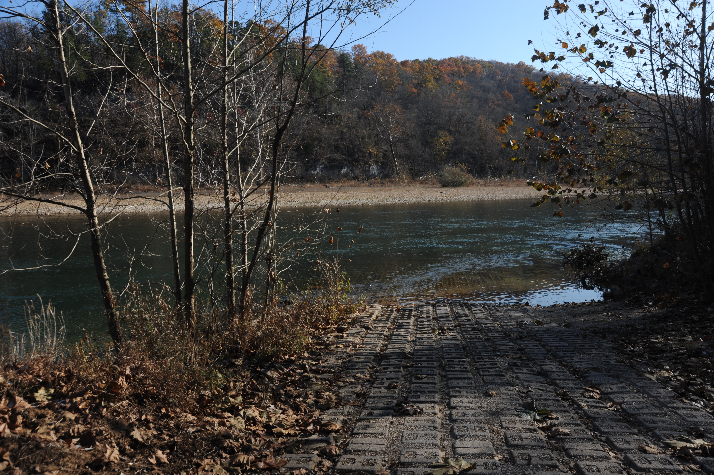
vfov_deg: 41.1
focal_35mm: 32
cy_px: 238
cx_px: 357
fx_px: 634
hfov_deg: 58.7
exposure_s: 1/320
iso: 200
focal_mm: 32
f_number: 10
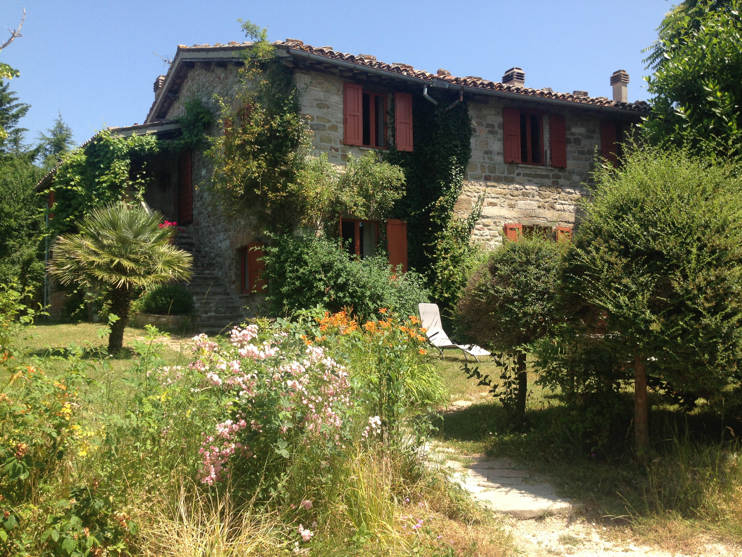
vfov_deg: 42.9
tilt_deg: +5.6
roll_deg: -0.2
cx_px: 371
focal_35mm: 33
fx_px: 707
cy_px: 278
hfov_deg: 55.4
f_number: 2.4
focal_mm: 4.12
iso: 50
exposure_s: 1/903
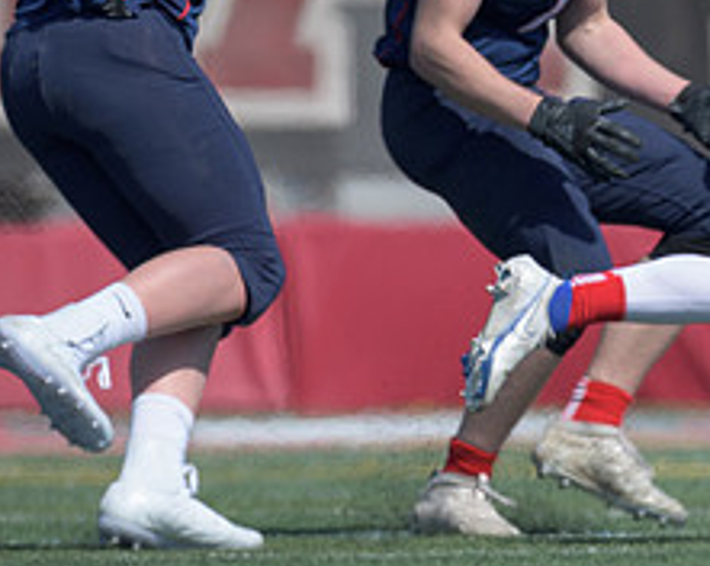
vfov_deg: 0.7
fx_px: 45791
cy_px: -36
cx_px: 835
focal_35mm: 2183
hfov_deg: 0.9
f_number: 4
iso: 250
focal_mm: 500
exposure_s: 1/2500
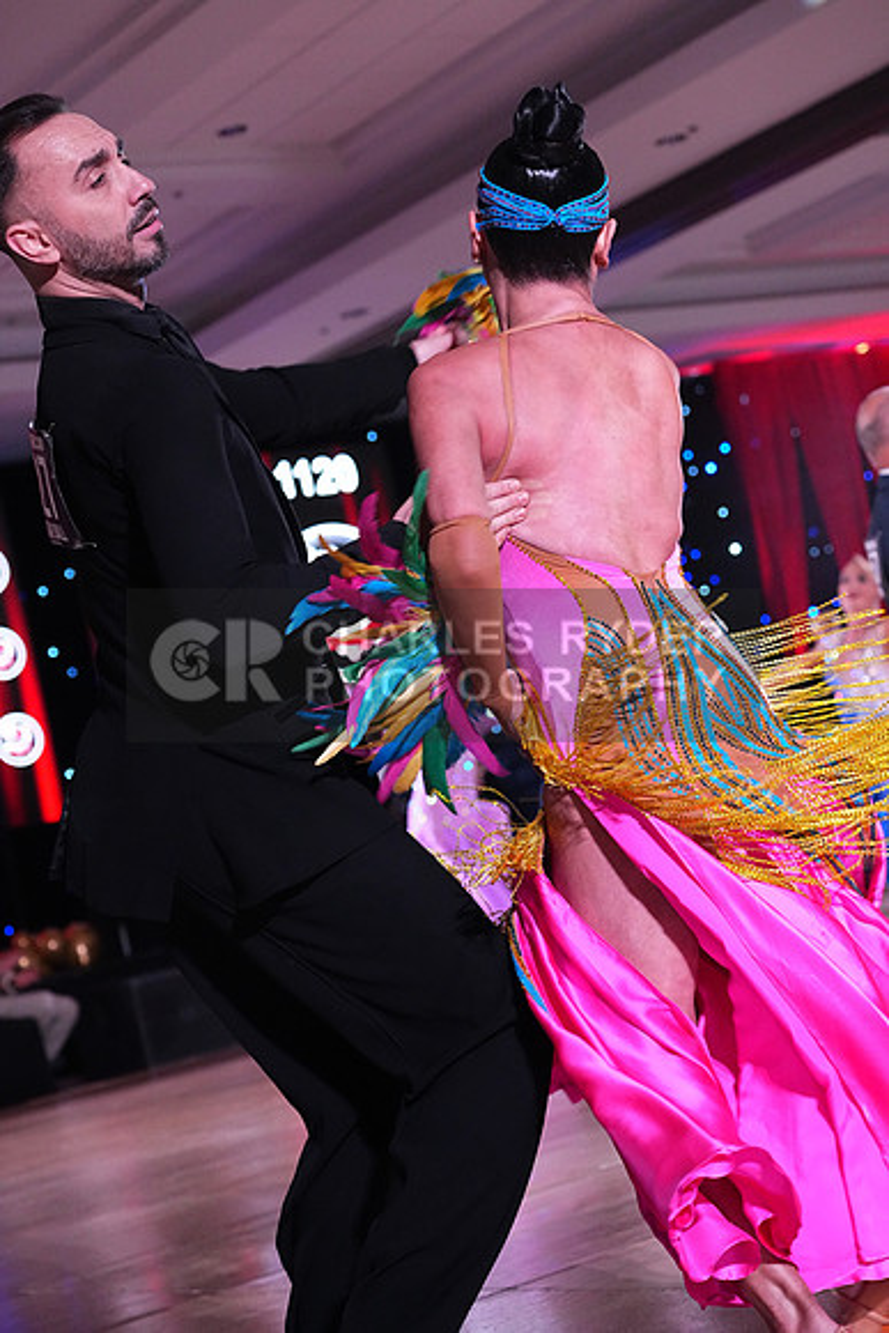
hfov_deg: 19.5
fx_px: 2591
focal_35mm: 70
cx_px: 444
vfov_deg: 28.8
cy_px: 666
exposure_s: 1/400
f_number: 5
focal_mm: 70
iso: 8000
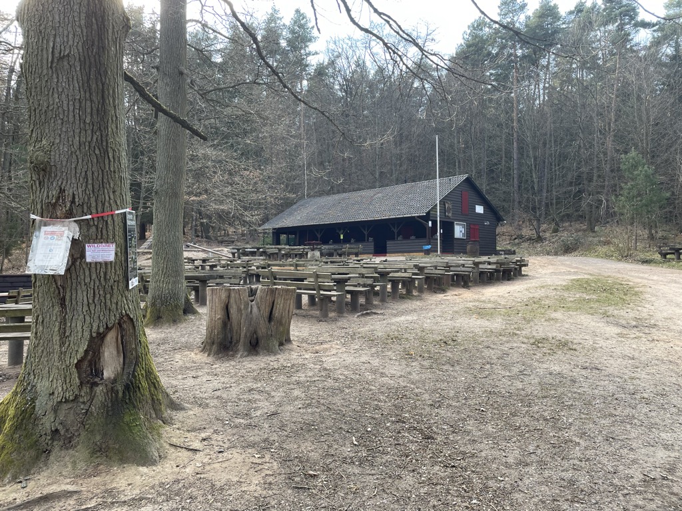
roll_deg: +0.9
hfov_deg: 67.3
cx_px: 341
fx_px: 512
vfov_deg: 53.1
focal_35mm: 26
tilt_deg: +2.0
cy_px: 256
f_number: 1.6
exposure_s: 1/191
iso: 32
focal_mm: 4.2
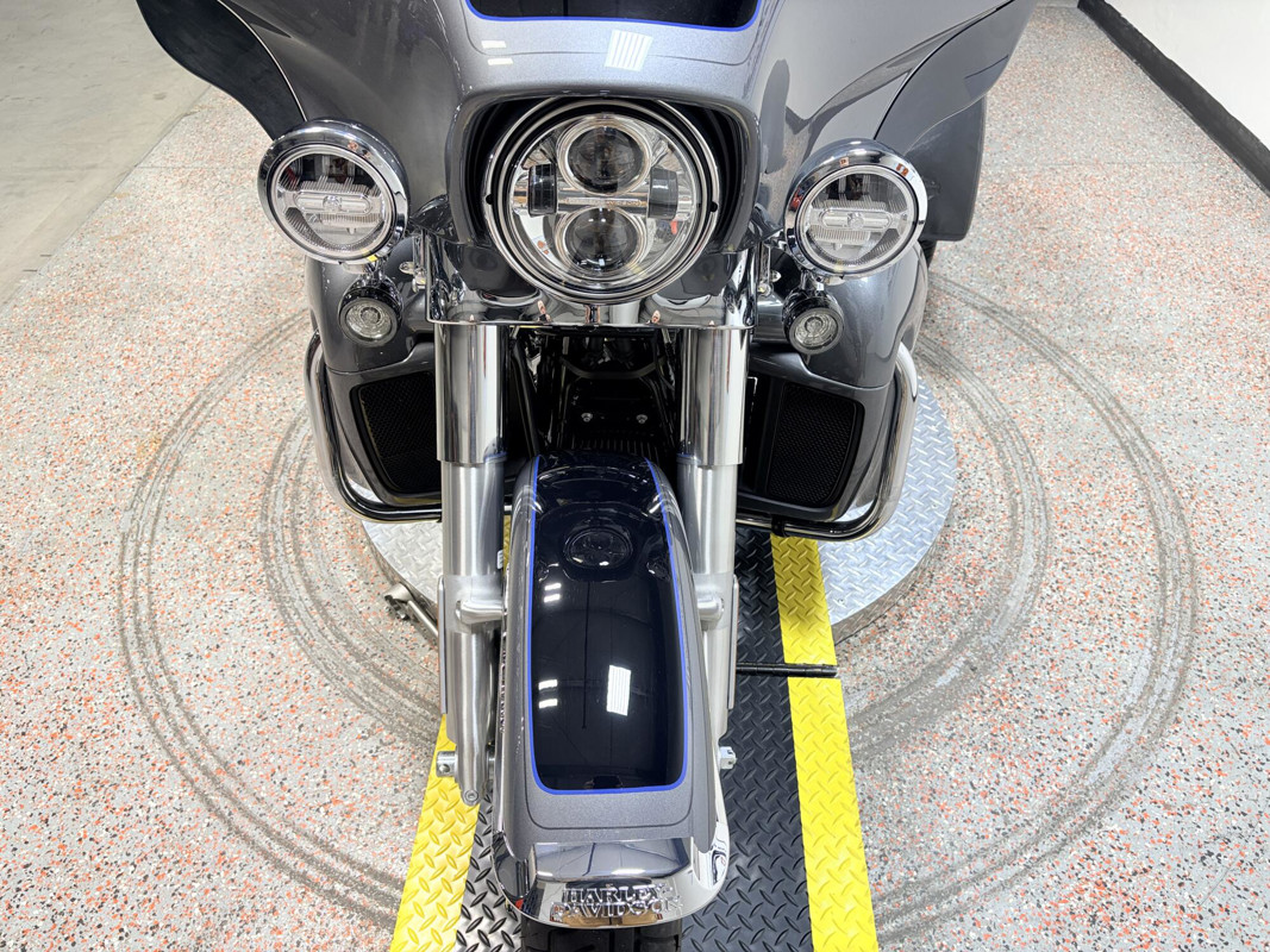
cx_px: 635
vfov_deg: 53.1
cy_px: 476
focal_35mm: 26
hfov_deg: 67.3
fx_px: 954
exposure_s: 1/120
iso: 80
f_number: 1.6
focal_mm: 5.96
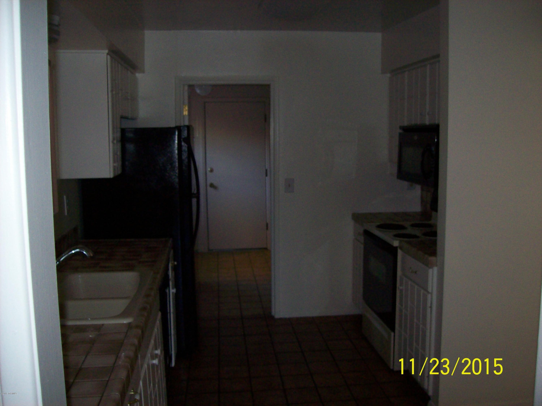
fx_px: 563
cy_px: 203
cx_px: 271
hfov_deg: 51.4
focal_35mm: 36
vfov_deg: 39.6
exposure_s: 1/64
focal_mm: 6
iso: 200
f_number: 2.7
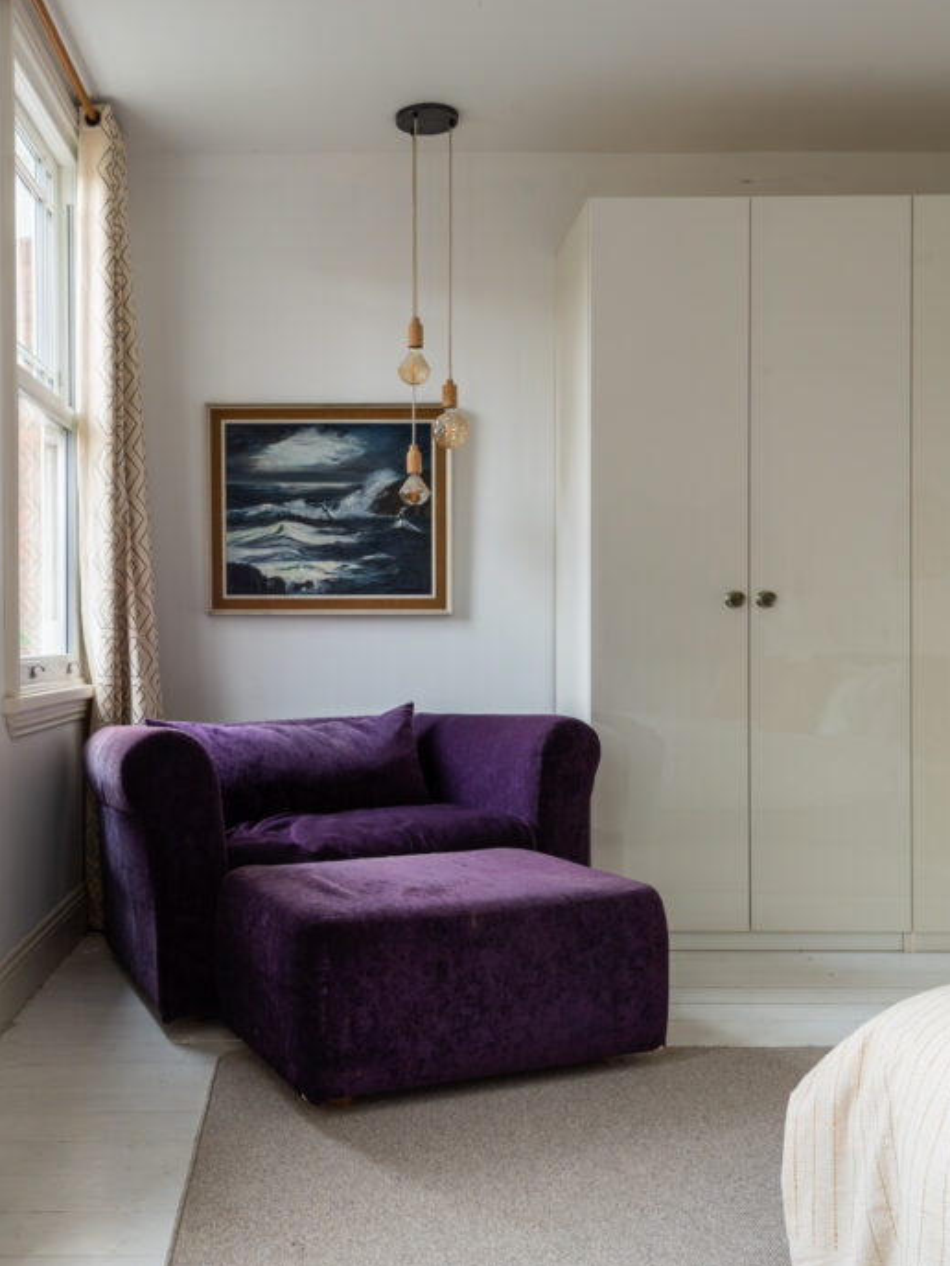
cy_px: 635
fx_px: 1171
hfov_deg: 43.6
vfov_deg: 56.8
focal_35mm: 32
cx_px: 322
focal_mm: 22
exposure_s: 1/8
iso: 200
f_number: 8
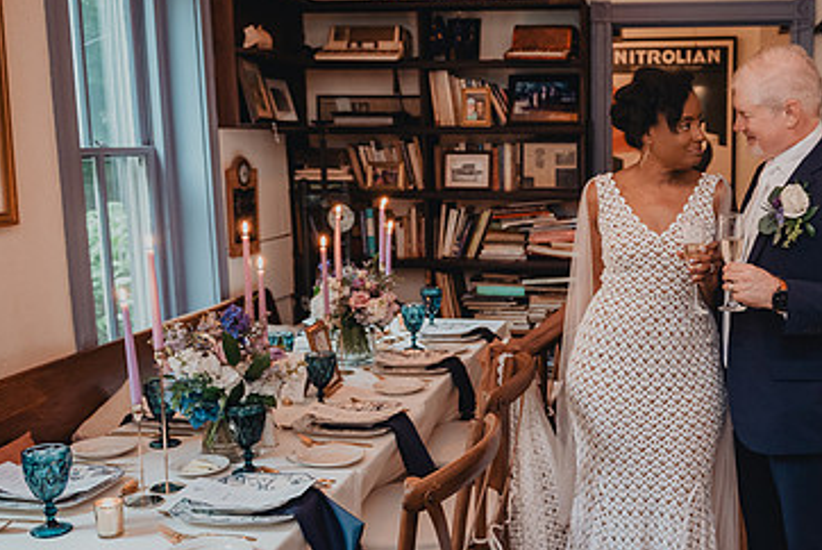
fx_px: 937
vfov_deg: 32.7
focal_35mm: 41
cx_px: 568
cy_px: 285
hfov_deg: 46.4
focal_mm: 24
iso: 2000
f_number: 2.8
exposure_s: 1/60
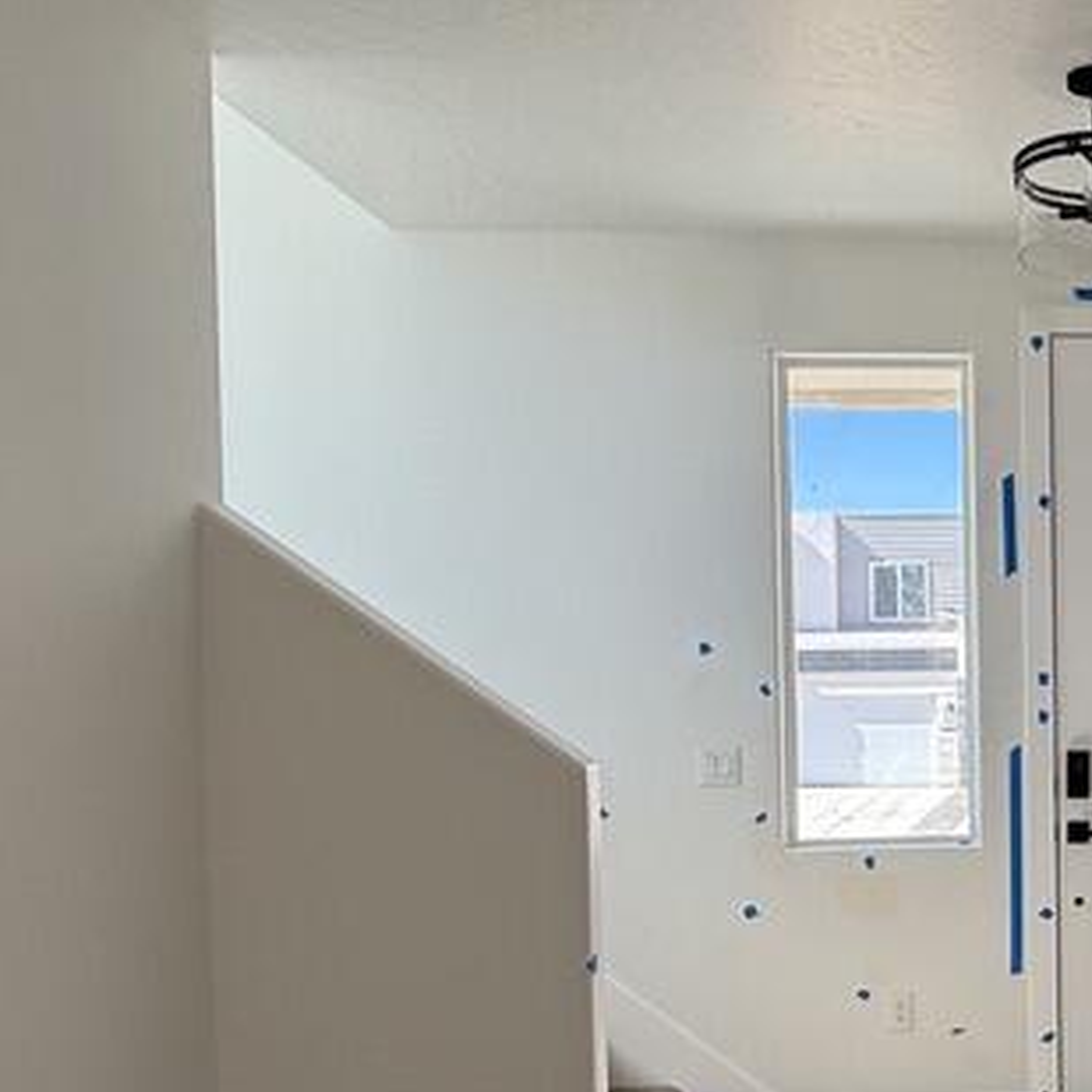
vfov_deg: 40.4
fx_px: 1463
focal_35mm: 41
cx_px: 1124
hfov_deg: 36.3
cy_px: 728
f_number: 2.2
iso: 50
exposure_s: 1/191
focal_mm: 2.22
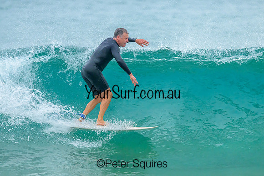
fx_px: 6766
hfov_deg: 2.2
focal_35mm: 922
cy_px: 75
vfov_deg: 1.5
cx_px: 133
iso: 2800
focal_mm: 800
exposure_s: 1/2500
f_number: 6.3
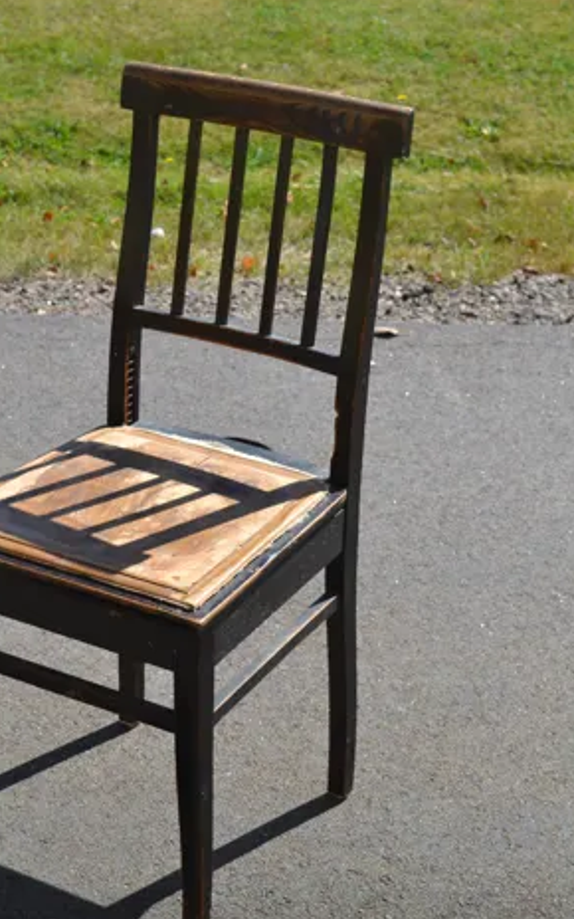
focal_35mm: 83
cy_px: 483
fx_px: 2077
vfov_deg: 24.9
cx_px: 188
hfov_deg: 15.7
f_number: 8
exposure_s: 1/250
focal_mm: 42
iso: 100
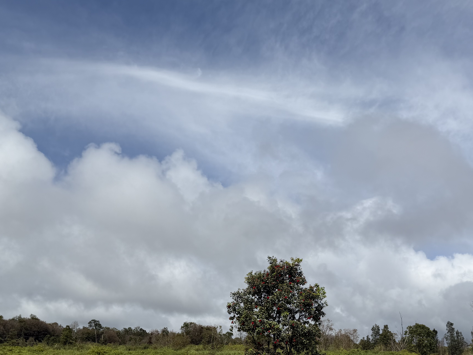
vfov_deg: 34.9
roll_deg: -2.1
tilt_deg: +10.9
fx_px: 547
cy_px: 282
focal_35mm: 40
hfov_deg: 46.8
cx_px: 229
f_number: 1.78
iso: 80
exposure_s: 1/11905
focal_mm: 6.76
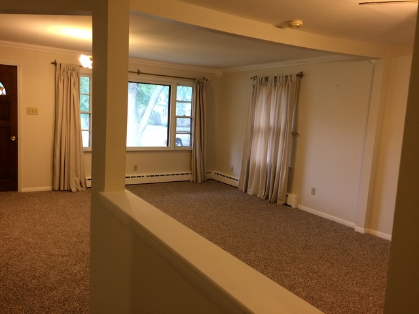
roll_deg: -2.3
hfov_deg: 61.7
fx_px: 351
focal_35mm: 29
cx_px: 210
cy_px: 157
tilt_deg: -10.4
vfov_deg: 48.2
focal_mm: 4.15
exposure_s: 1/30
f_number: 2.2
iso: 64
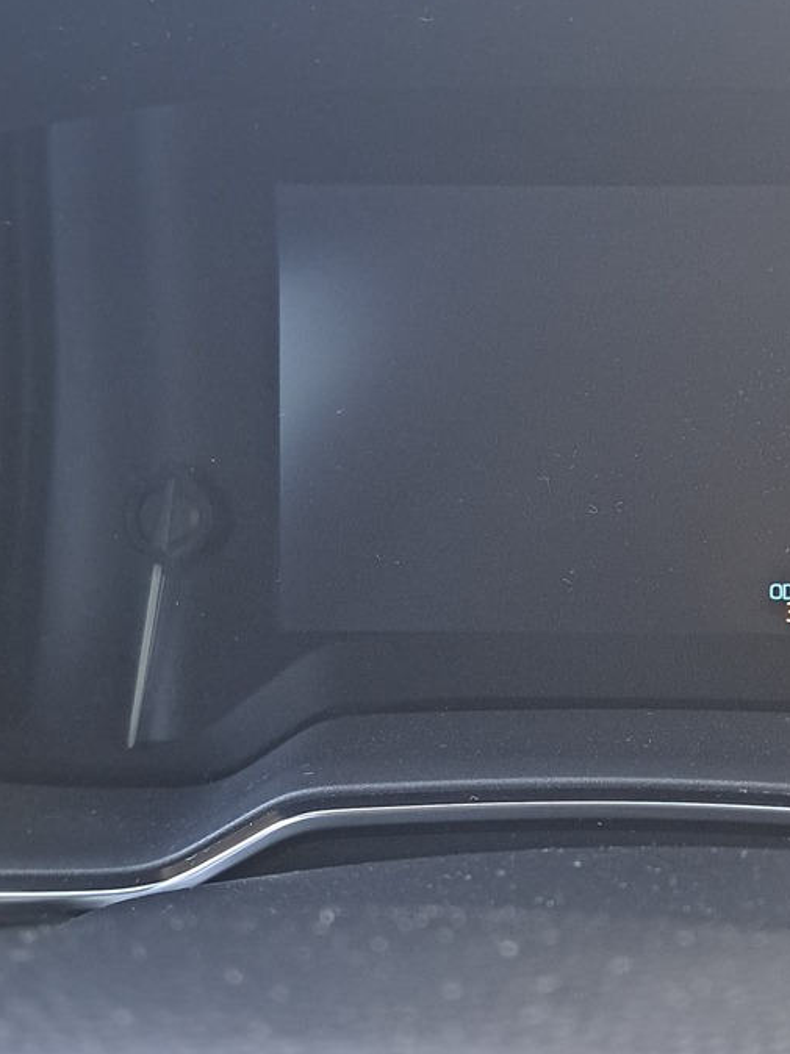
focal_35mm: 57
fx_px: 1736
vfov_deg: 33.8
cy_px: 530
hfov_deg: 25.2
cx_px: 623
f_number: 1.8
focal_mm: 5.23
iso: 500
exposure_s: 1/25
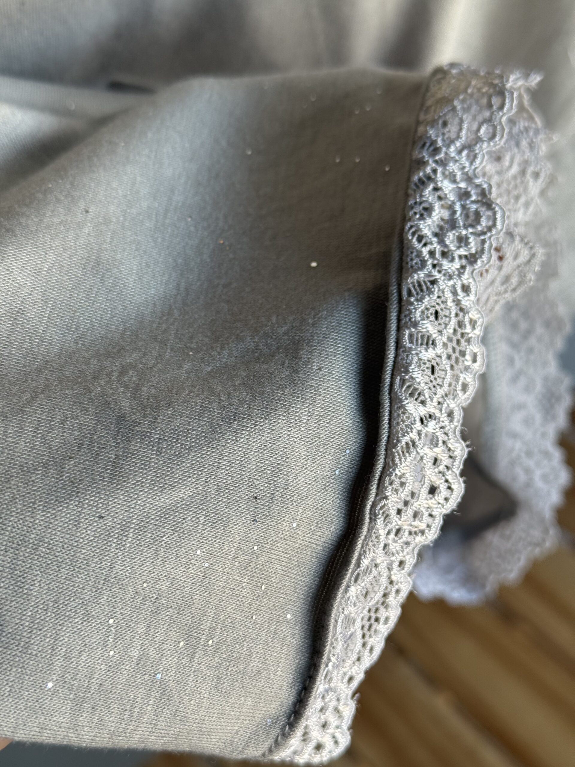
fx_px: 1063
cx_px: 288
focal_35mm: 48
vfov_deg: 39.7
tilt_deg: -50.2
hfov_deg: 30.3
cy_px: 384
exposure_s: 1/180
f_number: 1.78
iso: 64
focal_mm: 6.76
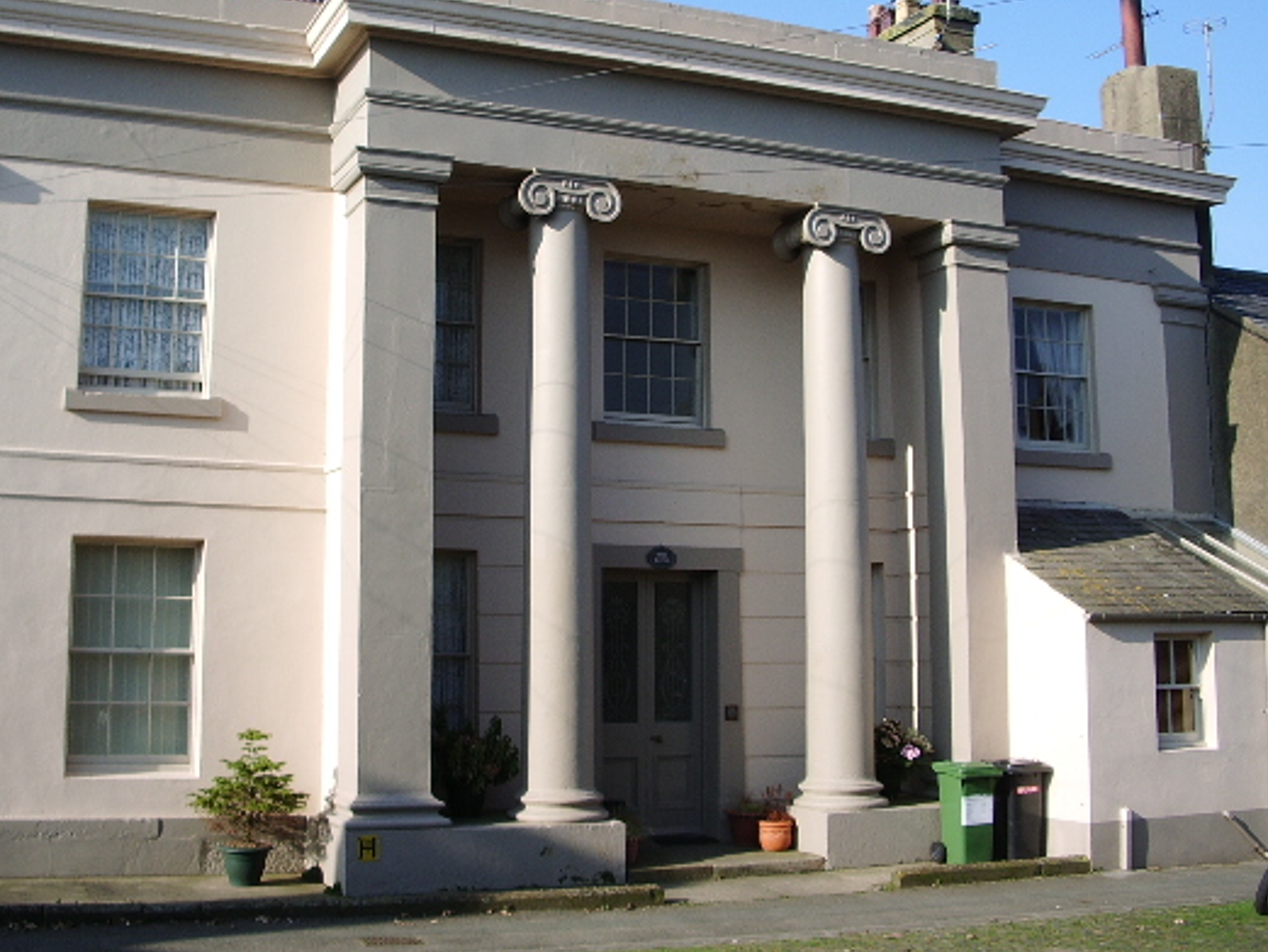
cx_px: 533
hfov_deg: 43.7
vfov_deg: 33.5
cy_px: 399
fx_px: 1575
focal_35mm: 43
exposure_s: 1/250
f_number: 4.3
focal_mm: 5.8
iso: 50
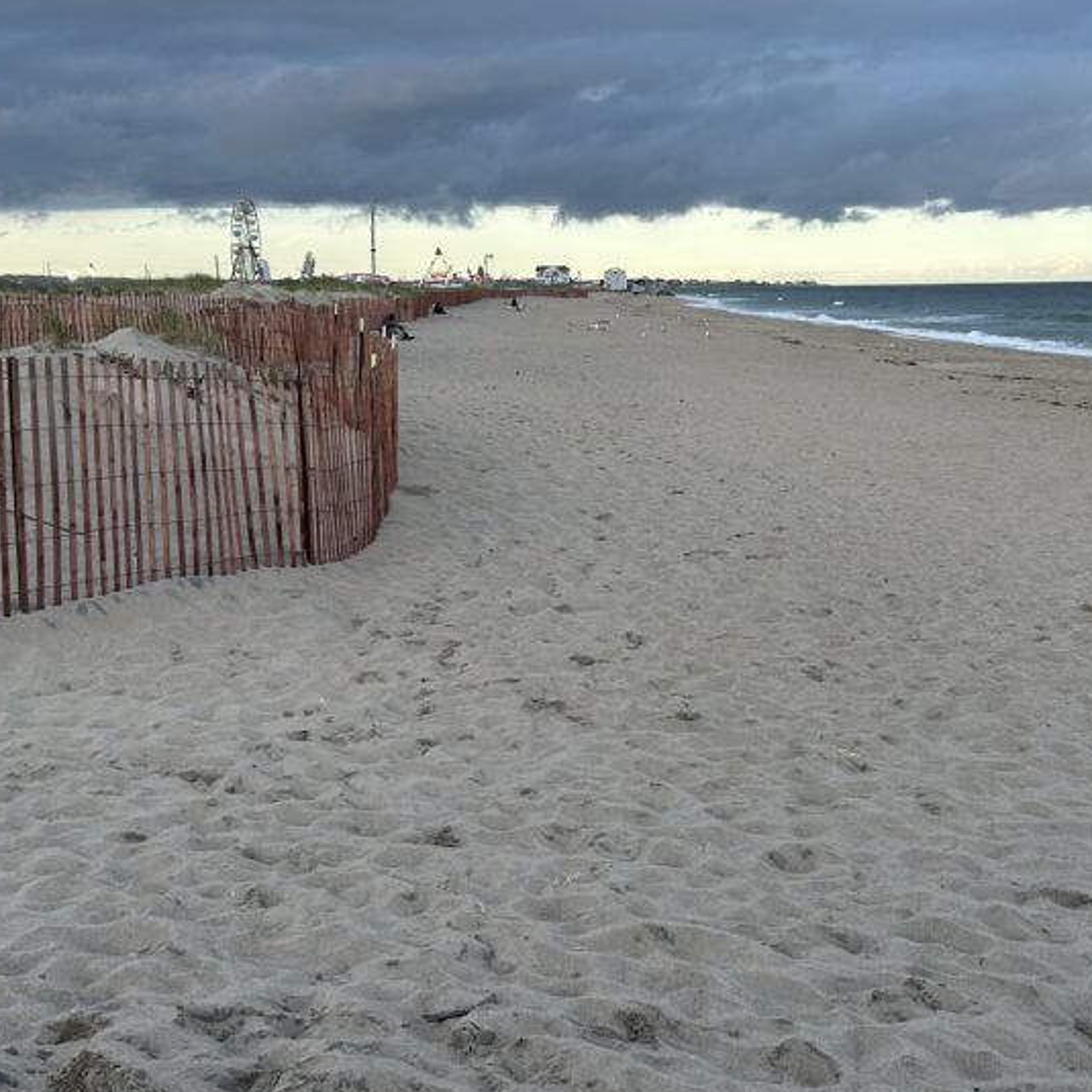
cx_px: 563
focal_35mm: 44
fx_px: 1570
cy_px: 465
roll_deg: +0.8
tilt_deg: -7.0
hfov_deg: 38.3
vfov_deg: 38.3
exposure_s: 1/820
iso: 50
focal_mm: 5.7
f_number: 1.5
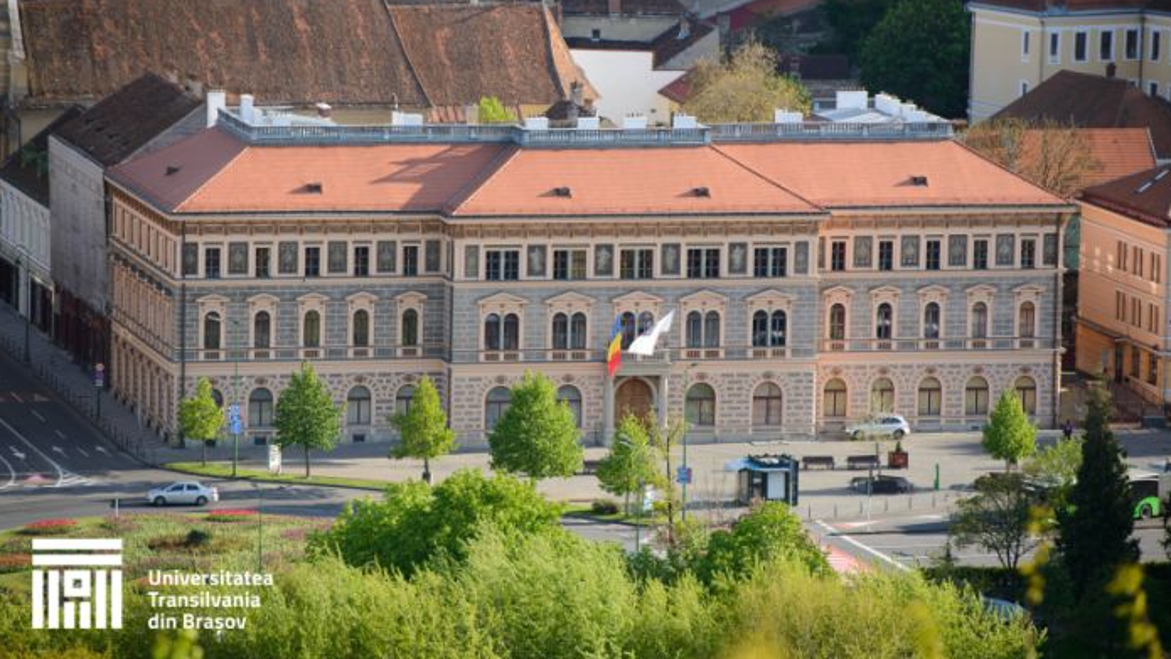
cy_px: 271
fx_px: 6552
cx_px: 586
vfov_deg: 5.8
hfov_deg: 10.2
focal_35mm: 211
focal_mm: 200
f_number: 5
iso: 50
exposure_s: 1/125
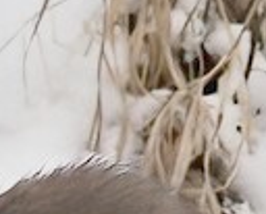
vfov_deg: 0.6
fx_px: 21289
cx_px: -183
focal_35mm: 2698
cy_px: 597
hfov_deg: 0.7
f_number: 8
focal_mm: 240
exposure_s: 1/320
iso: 200
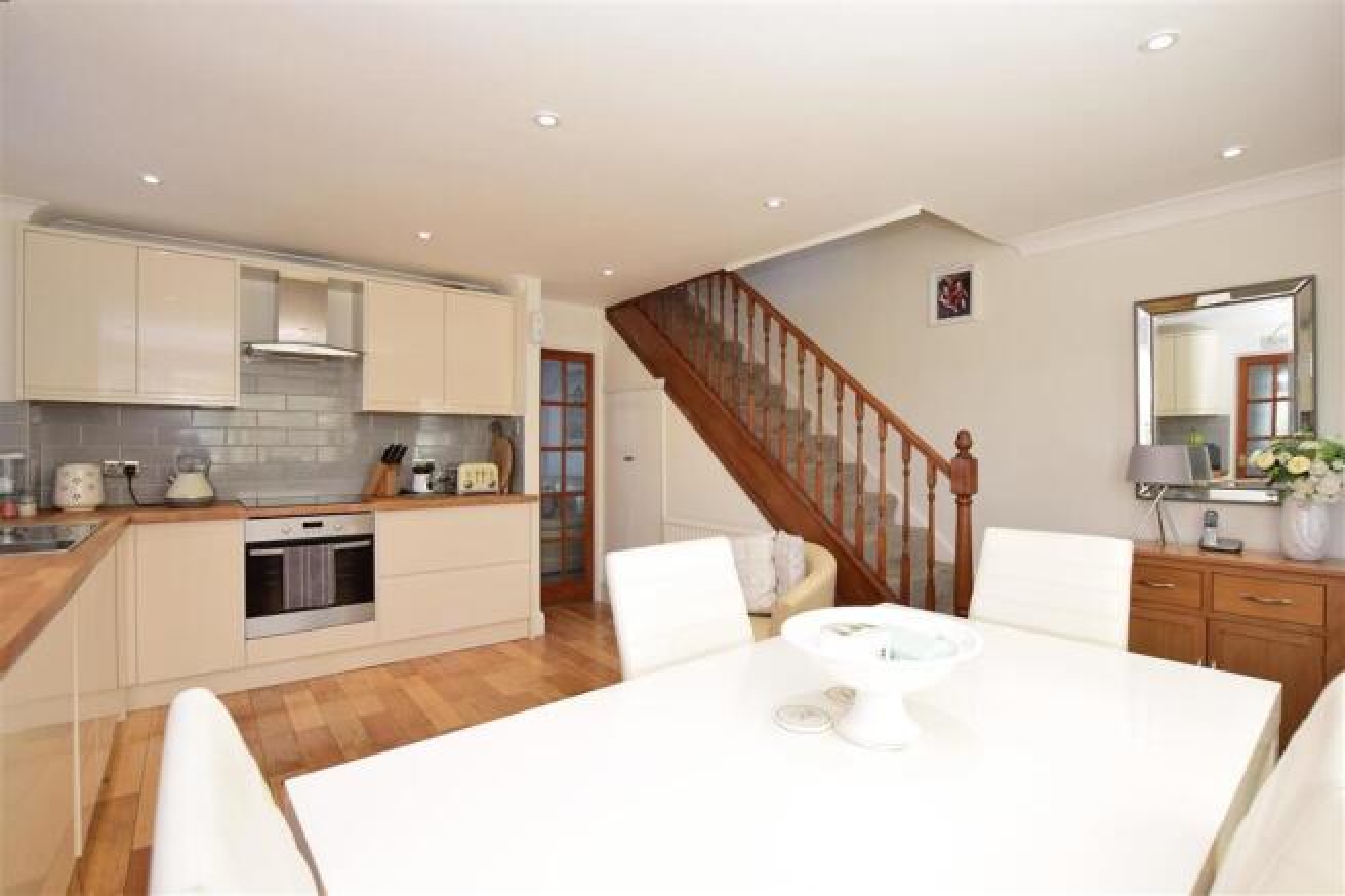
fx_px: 560
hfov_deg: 100.4
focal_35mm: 15
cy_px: 448
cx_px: 672
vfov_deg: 77.3
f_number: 5
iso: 250
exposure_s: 1/80
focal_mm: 10
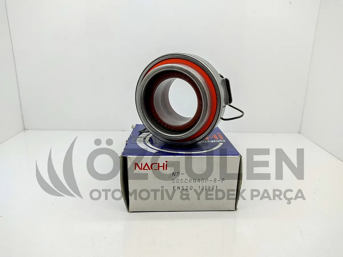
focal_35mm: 26
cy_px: 128
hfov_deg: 67.3
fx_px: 258
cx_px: 172
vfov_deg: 53.1
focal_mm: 4.74
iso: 100
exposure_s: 1/100
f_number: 1.79
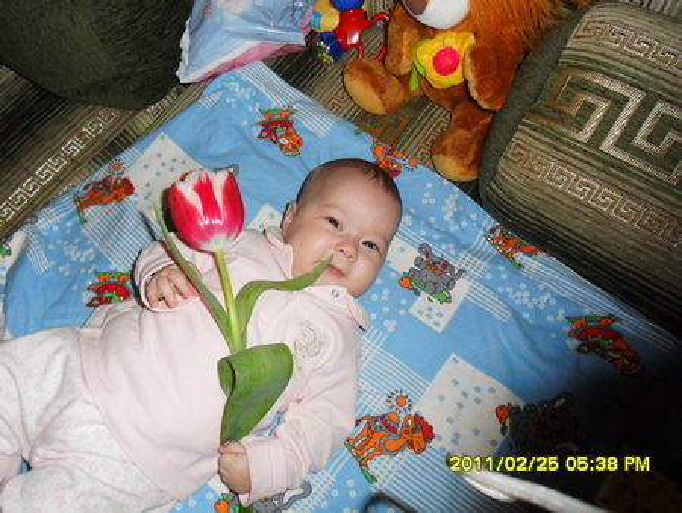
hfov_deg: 56.8
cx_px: 341
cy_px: 256
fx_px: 631
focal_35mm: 32
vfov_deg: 44.2
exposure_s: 1/45
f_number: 3.7
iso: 200
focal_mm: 5.7
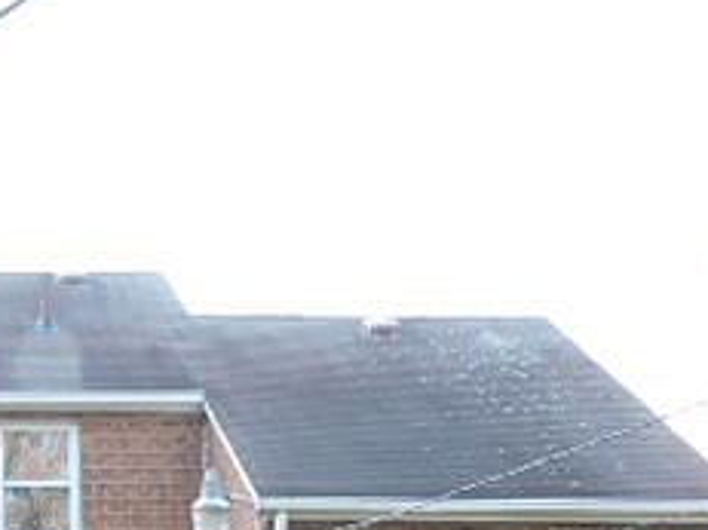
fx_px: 2269
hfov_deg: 17.1
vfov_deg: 12.8
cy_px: 717
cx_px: -89
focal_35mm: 111
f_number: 3.3
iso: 100
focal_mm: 7.1
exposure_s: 1/50
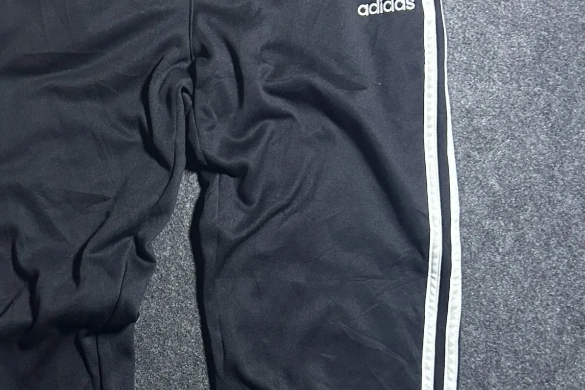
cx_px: 207
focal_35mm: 58
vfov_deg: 23.1
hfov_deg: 34.2
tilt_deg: -67.7
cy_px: 303
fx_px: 942
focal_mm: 5.7
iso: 400
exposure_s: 1/33
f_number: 1.5
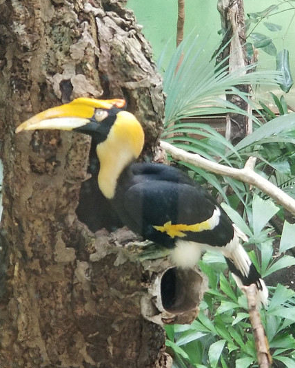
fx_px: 600
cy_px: 189
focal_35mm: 55
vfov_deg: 34.1
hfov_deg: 27.6
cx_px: 146
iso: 160
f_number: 2.4
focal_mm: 6
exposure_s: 1/30
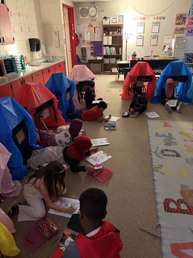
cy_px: 129
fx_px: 193
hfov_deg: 53.1
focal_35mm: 26
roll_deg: +1.2
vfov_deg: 67.3
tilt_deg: -25.5
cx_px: 96
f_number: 1.6
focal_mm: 5.96
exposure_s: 1/30
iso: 640
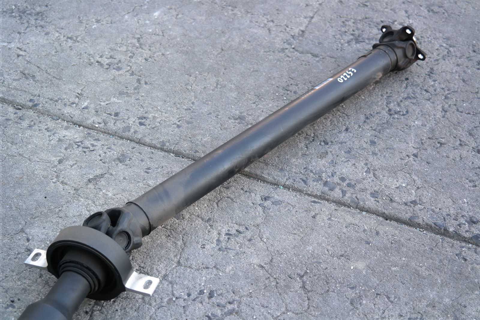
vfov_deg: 24.2
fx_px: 746
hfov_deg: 35.6
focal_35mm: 56
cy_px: 160
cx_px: 240
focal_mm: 37
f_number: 4.5
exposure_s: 1/60
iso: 400
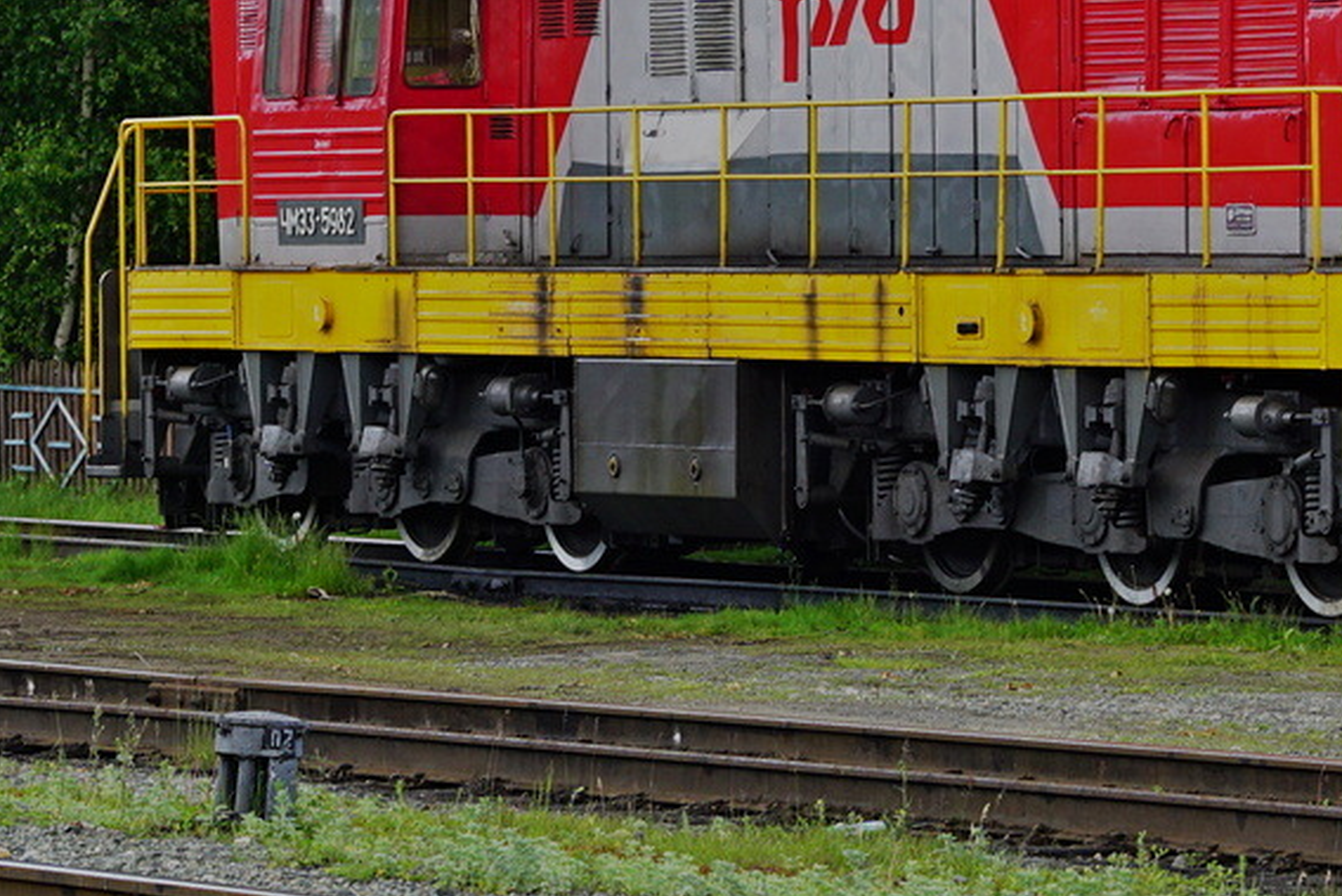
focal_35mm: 213
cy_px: 47
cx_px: 999
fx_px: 7942
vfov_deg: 6.4
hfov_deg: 9.6
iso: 100
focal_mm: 56
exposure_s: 1/200
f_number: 4
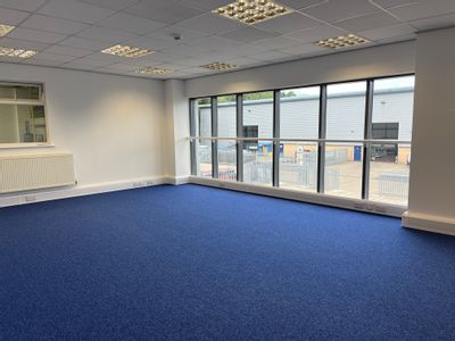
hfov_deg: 67.3
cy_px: 170
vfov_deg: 53.1
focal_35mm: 26
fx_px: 342
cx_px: 228
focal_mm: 5.1
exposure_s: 1/100
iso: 40
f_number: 1.6
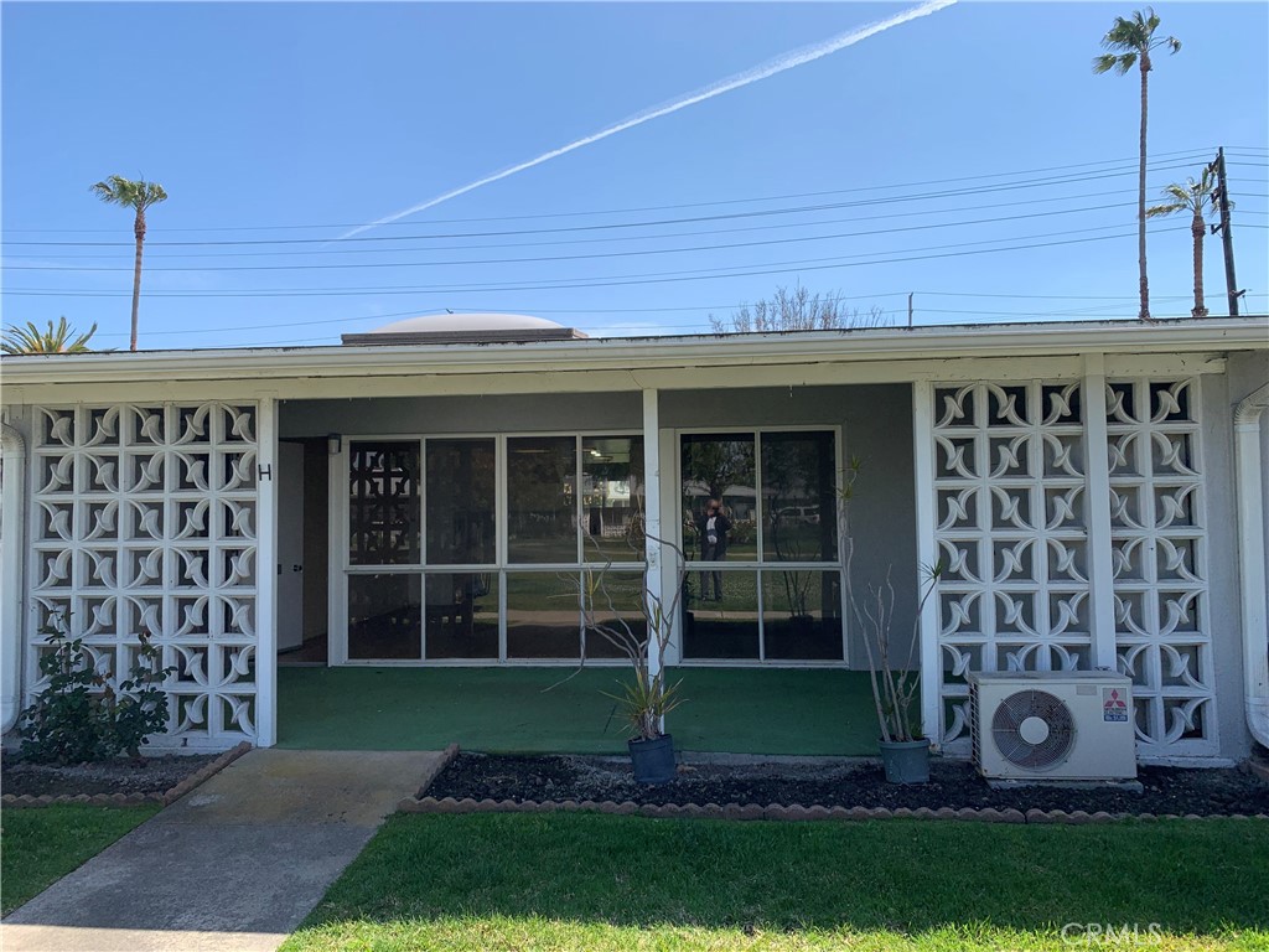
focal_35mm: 26
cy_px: 476
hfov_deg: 67.3
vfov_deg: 53.1
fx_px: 953
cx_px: 634
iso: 25
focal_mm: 4.25
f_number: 1.8
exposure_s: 1/2114
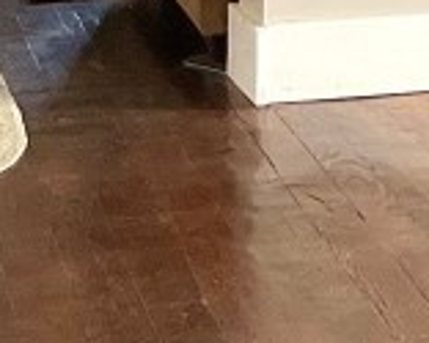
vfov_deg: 8.0
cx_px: 896
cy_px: -321
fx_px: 2363
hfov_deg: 9.6
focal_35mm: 186
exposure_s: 1/87
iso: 64
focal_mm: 3
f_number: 1.8
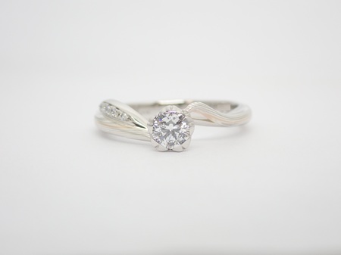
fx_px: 807
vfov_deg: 18.0
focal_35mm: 82
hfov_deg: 23.8
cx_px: 170
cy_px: 128
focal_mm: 14.62
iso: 200
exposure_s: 1/100
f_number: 4.3
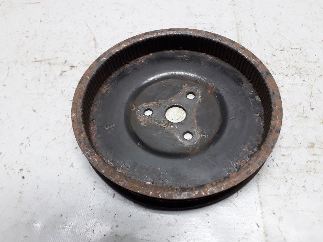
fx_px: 252
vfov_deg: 51.4
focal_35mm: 27
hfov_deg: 65.3
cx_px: 162
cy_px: 121
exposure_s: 1/25
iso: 200
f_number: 1.9
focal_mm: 3.6
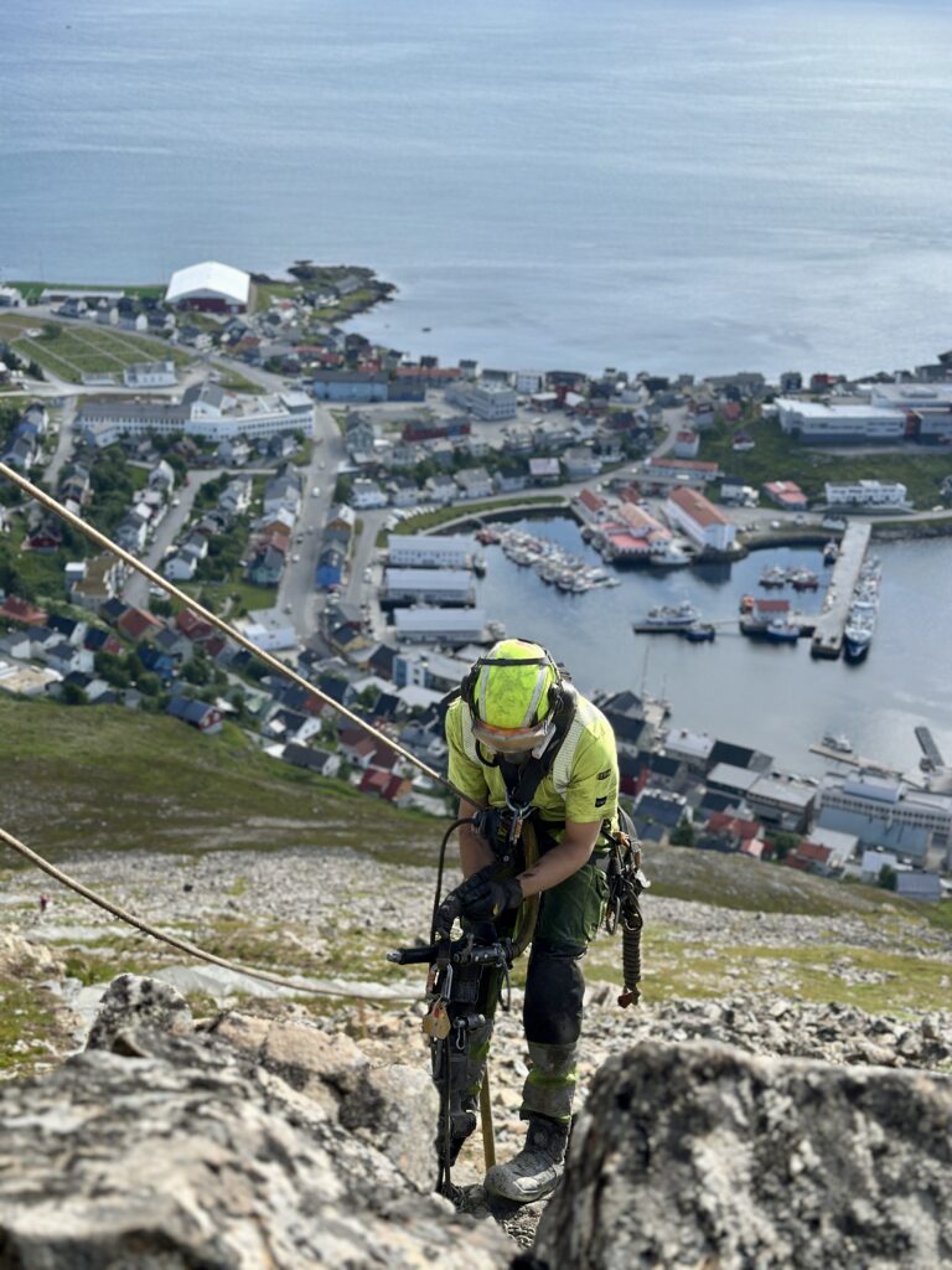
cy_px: 635
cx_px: 476
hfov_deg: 30.3
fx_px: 1760
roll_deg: -3.3
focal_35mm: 48
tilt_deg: -22.1
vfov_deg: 39.7
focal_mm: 6.86
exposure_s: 1/3597
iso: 80
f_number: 1.78
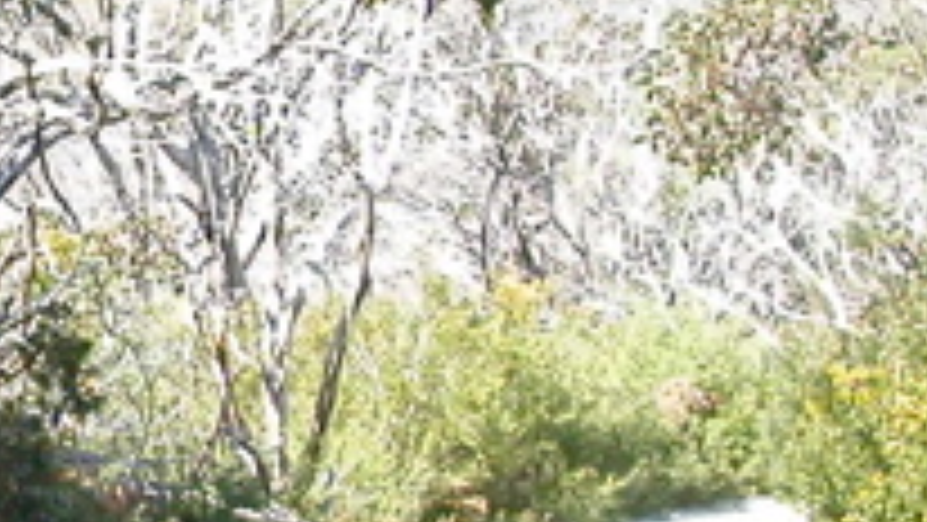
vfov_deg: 9.7
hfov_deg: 16.6
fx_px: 3073
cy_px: 392
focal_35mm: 125
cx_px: -104
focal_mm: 5.6
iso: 100
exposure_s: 1/277
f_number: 2.7
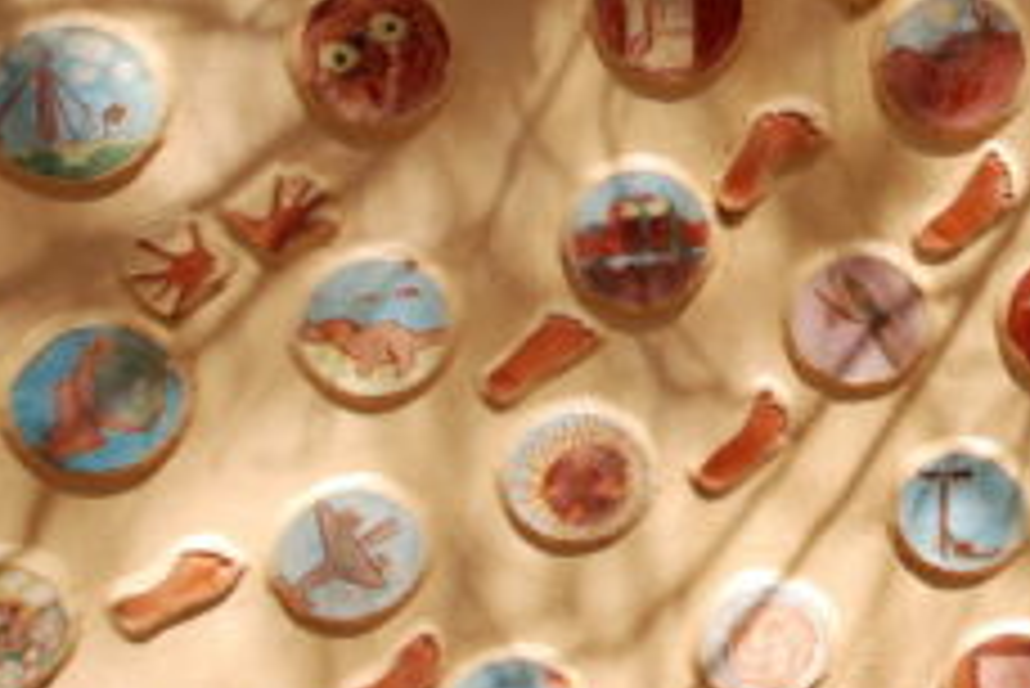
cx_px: 1075
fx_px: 1689
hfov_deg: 30.9
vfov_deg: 22.7
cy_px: 137
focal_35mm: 59
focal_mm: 18
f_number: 7.1
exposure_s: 1/200
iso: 100
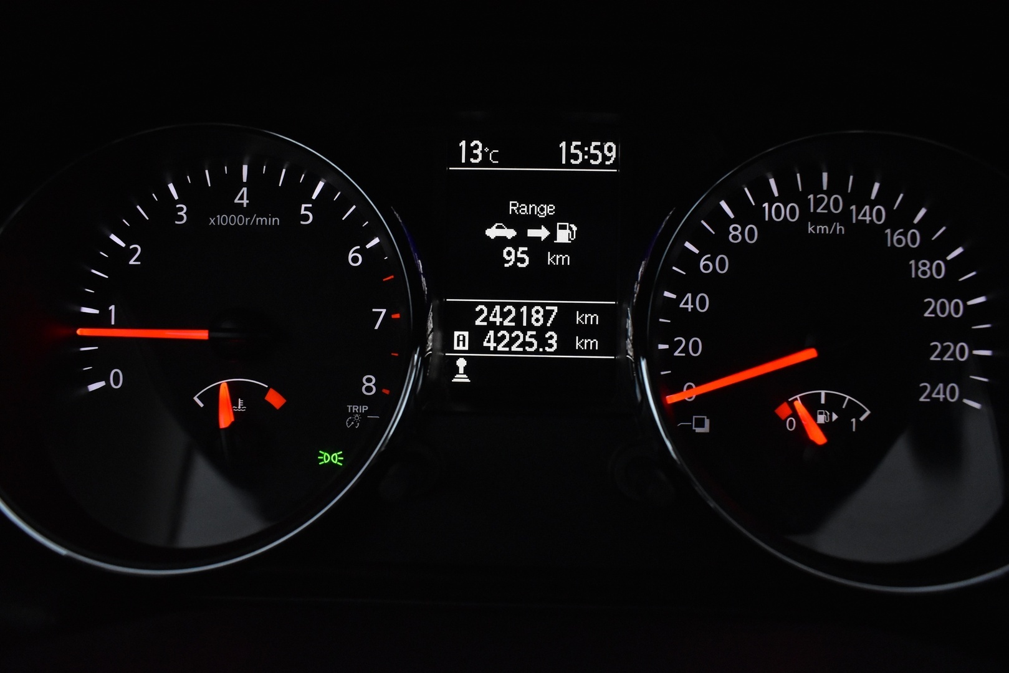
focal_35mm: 27
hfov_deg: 67.4
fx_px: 757
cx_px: 504
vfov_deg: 47.9
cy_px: 336
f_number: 5
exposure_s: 1/100
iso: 3200
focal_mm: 18
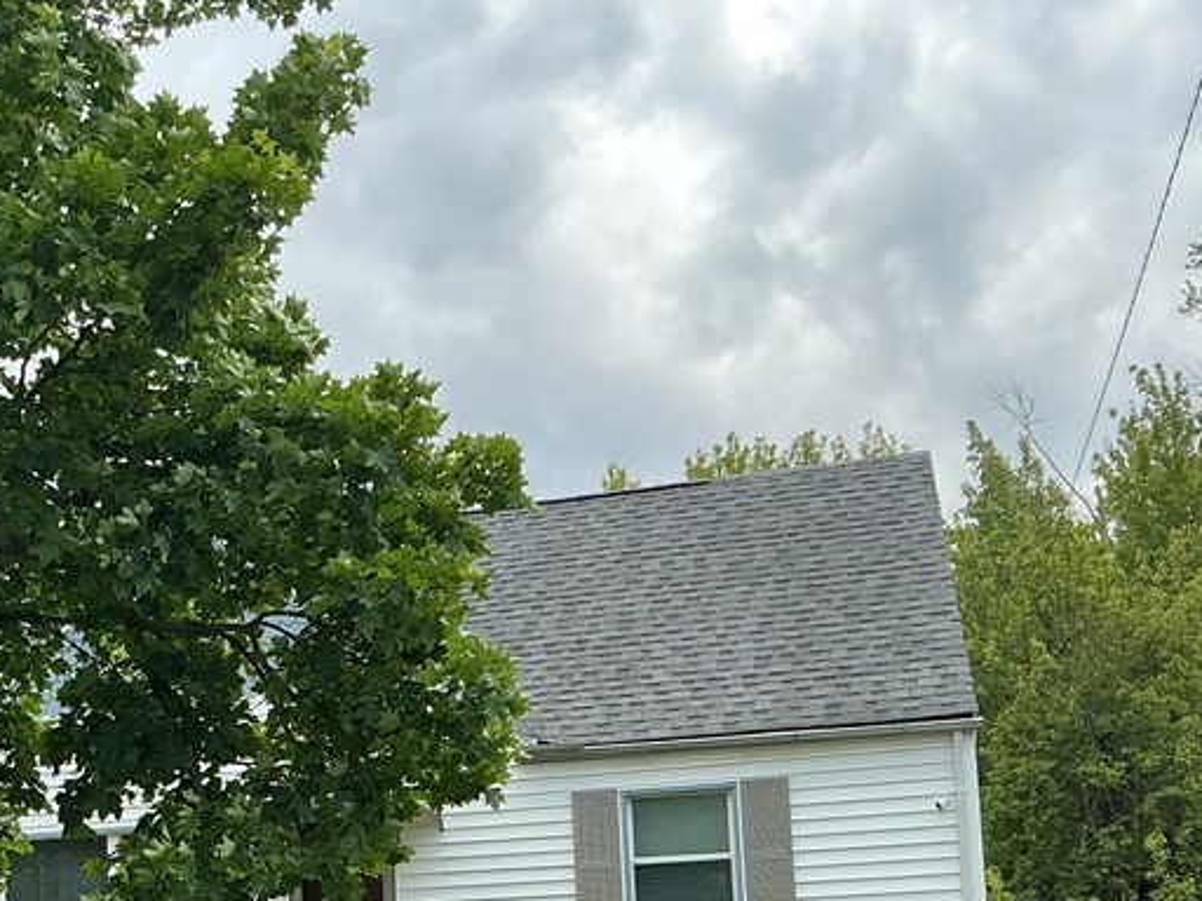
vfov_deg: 24.2
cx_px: 96
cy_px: 882
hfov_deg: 31.5
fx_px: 2014
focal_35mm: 58
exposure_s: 1/898
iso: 25
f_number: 1.8
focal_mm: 3
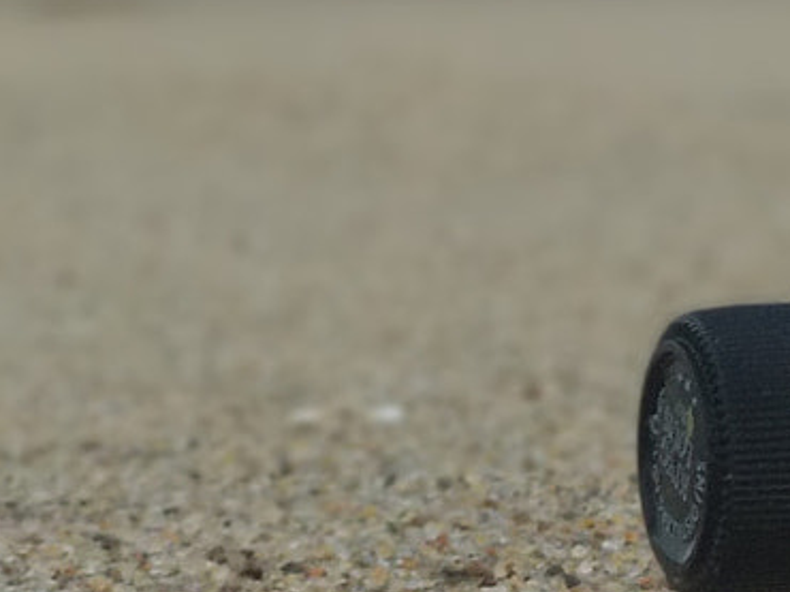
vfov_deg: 6.6
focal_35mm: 225
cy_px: 177
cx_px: 1623
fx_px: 5132
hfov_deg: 8.3
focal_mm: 5.99
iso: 250
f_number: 2.6
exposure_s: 1/50
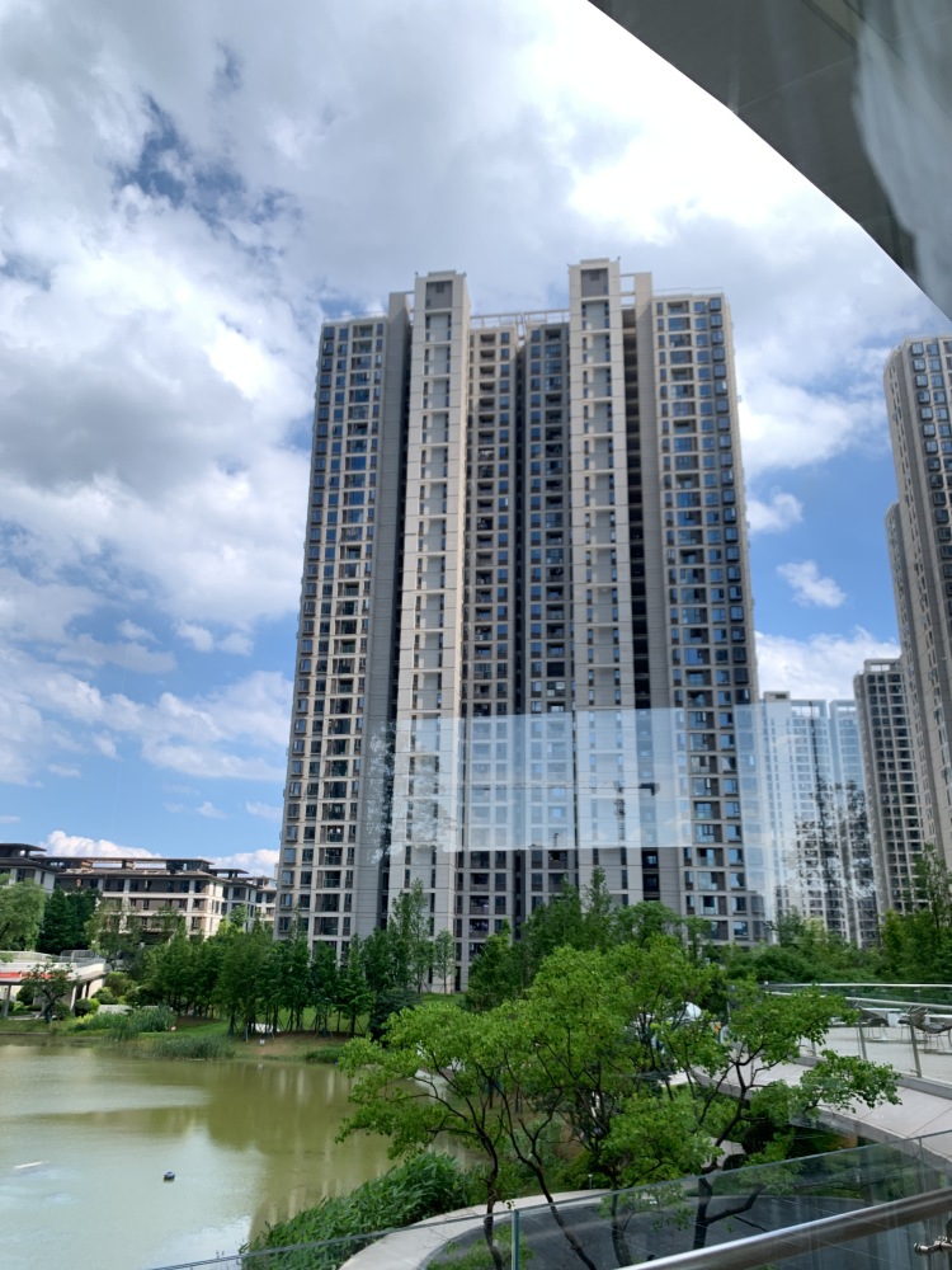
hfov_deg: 53.1
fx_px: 953
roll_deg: -0.8
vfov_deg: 67.3
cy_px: 635
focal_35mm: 26
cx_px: 476
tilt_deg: +20.1
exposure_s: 1/429
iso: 25
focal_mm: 4.25
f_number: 1.8
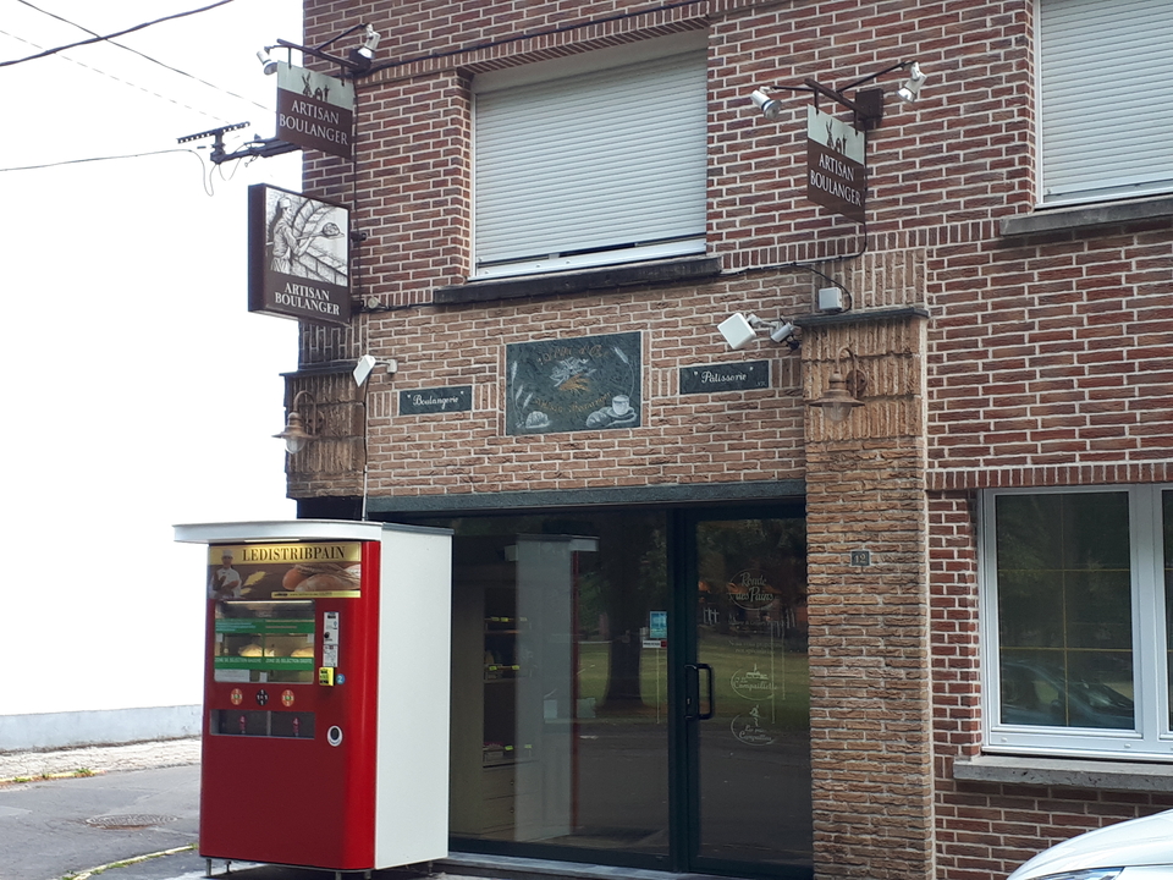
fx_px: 915
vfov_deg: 51.4
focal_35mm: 27
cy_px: 440
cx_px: 586
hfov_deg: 65.3
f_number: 1.9
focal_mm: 3.6
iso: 40
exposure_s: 1/162
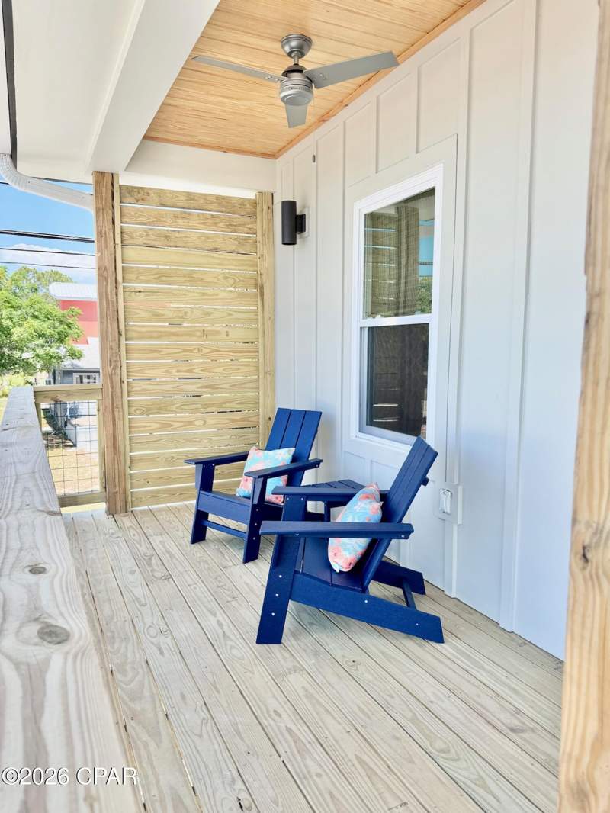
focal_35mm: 24
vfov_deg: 71.6
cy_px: 406
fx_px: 564
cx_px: 305
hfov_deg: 56.8
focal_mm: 6.76
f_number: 1.78
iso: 80
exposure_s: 1/1261
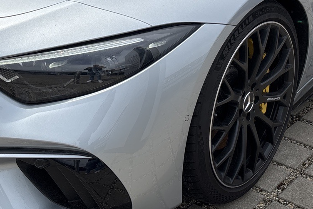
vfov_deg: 19.5
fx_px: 600
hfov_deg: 29.2
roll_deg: -3.6
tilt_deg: -19.6
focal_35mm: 69
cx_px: 135
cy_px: 33
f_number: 1.6
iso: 50
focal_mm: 5.96
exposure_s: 1/5952
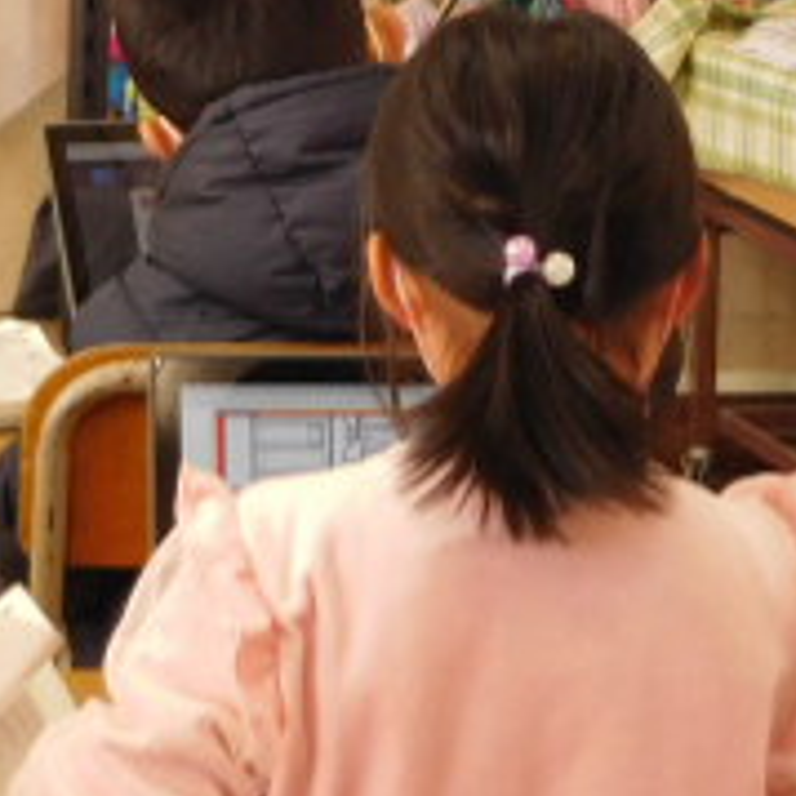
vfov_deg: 9.9
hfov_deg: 10.0
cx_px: 378
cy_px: -80
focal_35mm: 174
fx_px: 4527
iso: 280
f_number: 4.2
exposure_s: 1/30
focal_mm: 9.8
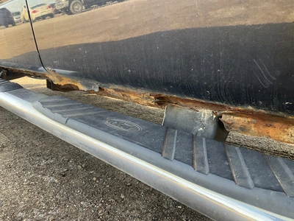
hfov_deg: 61.7
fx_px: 246
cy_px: 110
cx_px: 147
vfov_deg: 48.2
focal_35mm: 29
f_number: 1.8
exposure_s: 1/122
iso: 40
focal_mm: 3
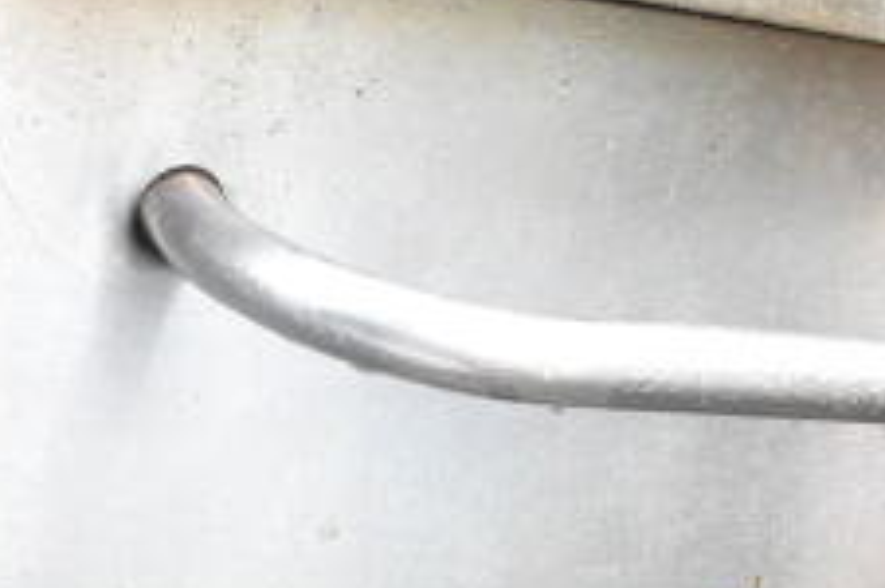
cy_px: 684
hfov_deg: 27.5
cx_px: 266
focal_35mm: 73
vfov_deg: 17.8
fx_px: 1792
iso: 1600
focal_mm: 18
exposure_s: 1/125
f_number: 5.6
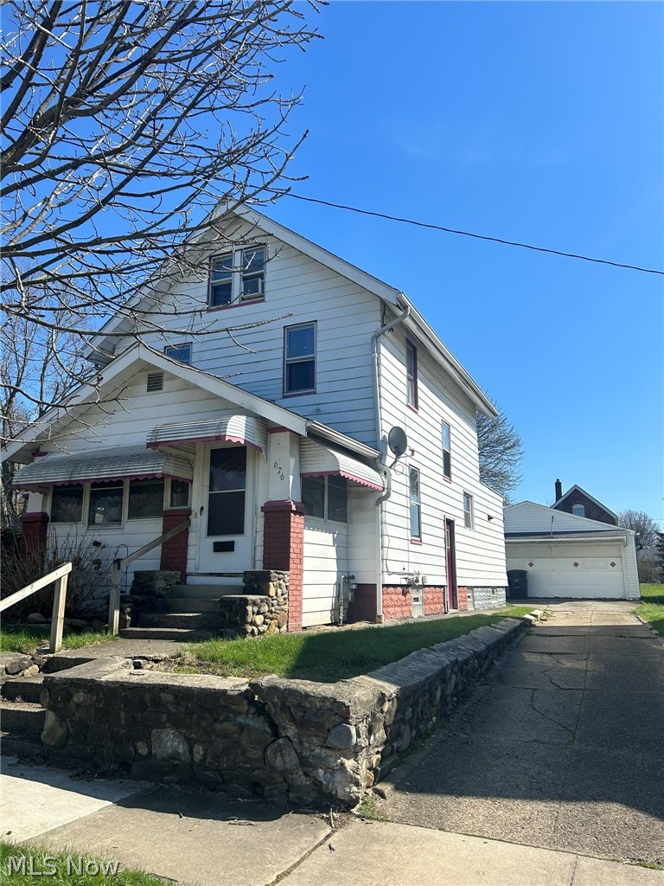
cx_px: 332
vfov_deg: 67.3
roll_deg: -0.5
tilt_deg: +12.7
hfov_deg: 53.1
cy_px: 443
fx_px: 665
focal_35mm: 26
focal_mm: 5.7
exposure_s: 1/4630
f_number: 1.5
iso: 50
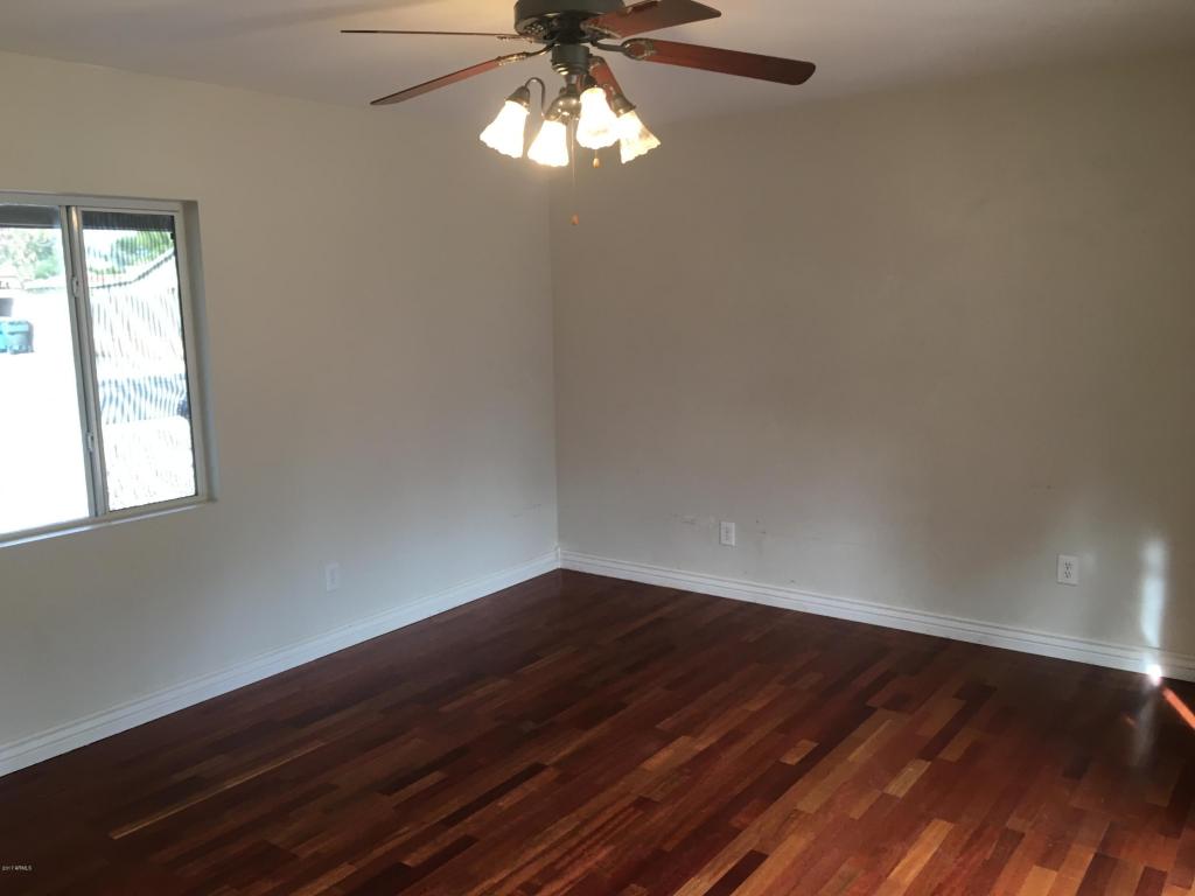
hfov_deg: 61.7
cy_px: 448
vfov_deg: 48.2
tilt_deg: -8.6
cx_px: 598
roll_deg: +1.4
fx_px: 1001
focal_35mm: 29
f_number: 2.2
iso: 32
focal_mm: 4.15
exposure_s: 1/30
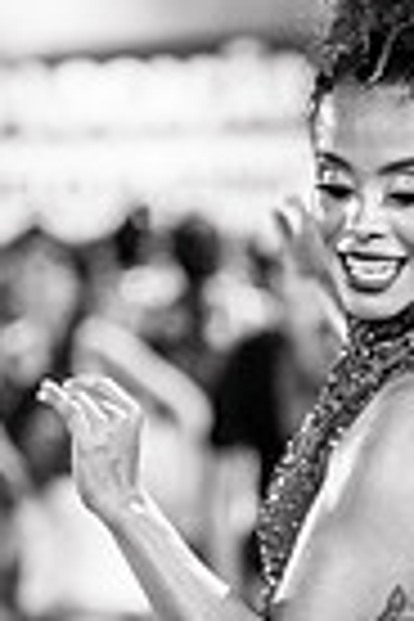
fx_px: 2812
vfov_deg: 12.5
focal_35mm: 163
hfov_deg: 8.4
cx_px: 414
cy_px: 558
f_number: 1.2
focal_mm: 50
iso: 2000
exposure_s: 1/320
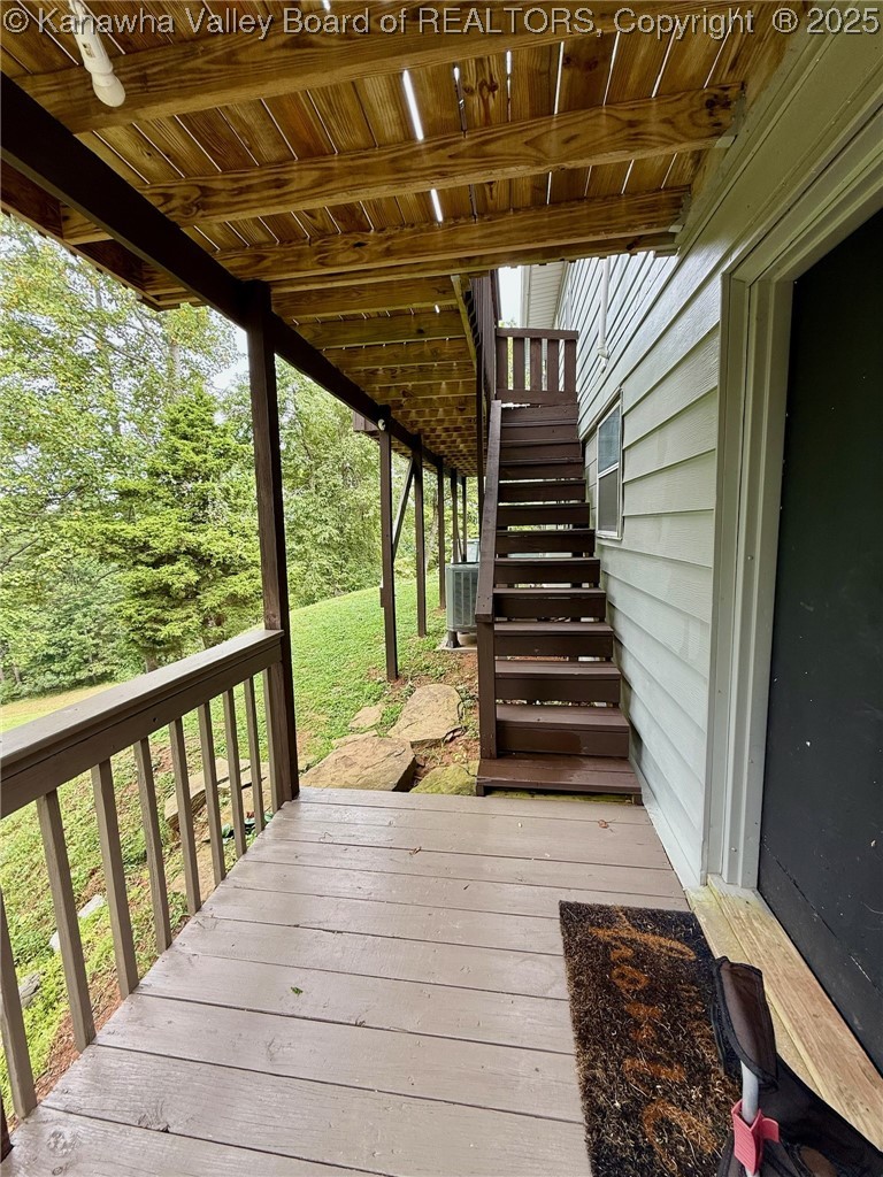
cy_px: 588
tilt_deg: -7.0
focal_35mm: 14
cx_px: 442
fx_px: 476
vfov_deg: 102.1
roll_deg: +0.3
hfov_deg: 85.7
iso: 40
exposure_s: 1/107
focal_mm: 2.22
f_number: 2.2
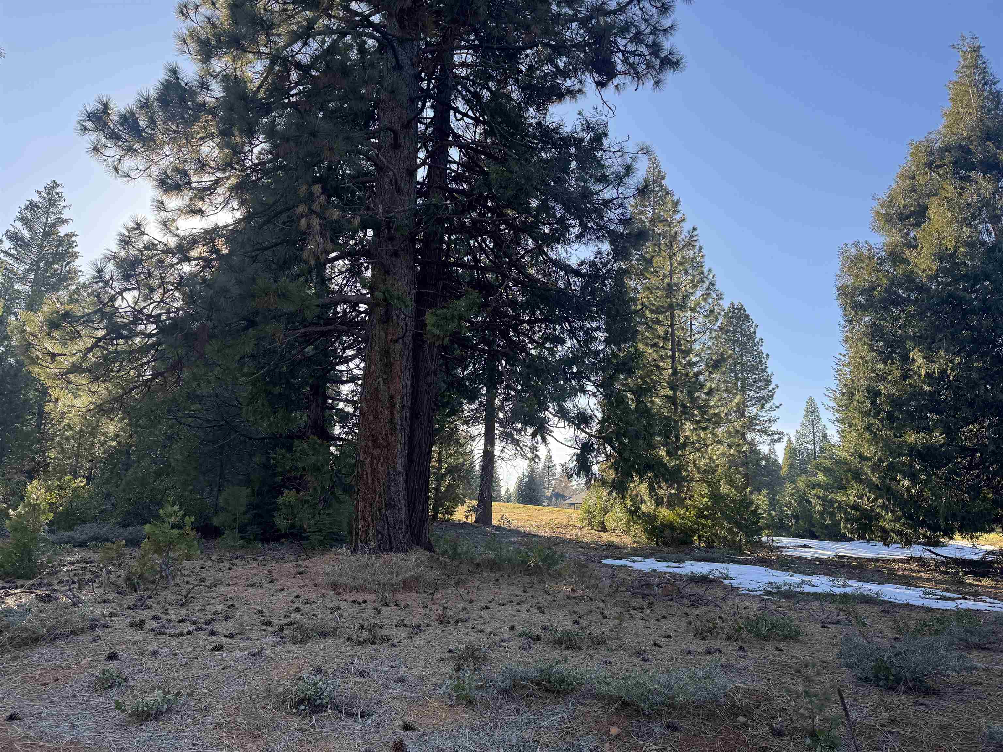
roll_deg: -2.3
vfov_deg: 56.8
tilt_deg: +12.9
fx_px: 695
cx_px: 502
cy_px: 376
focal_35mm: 24
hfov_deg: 71.6
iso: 80
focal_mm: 6.76
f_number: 1.78
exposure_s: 1/658
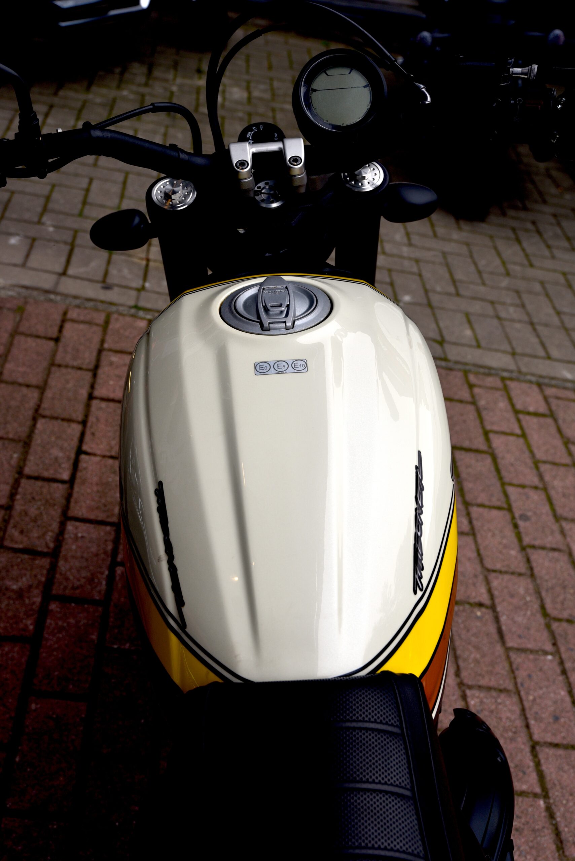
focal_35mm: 45
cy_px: 430
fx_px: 1077
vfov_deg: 43.6
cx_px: 288
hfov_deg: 29.9
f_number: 7.1
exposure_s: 1/200
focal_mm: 45
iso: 200
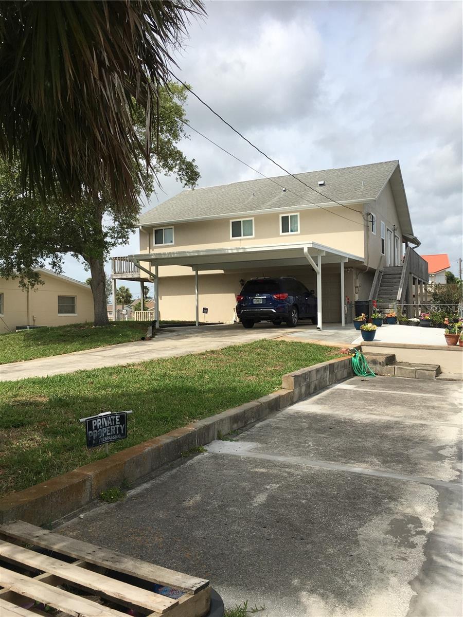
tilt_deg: +1.4
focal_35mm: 29
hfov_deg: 48.2
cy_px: 308
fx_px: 517
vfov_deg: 61.7
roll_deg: +1.0
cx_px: 232
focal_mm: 4.15
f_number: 2.2
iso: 25
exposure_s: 1/1832
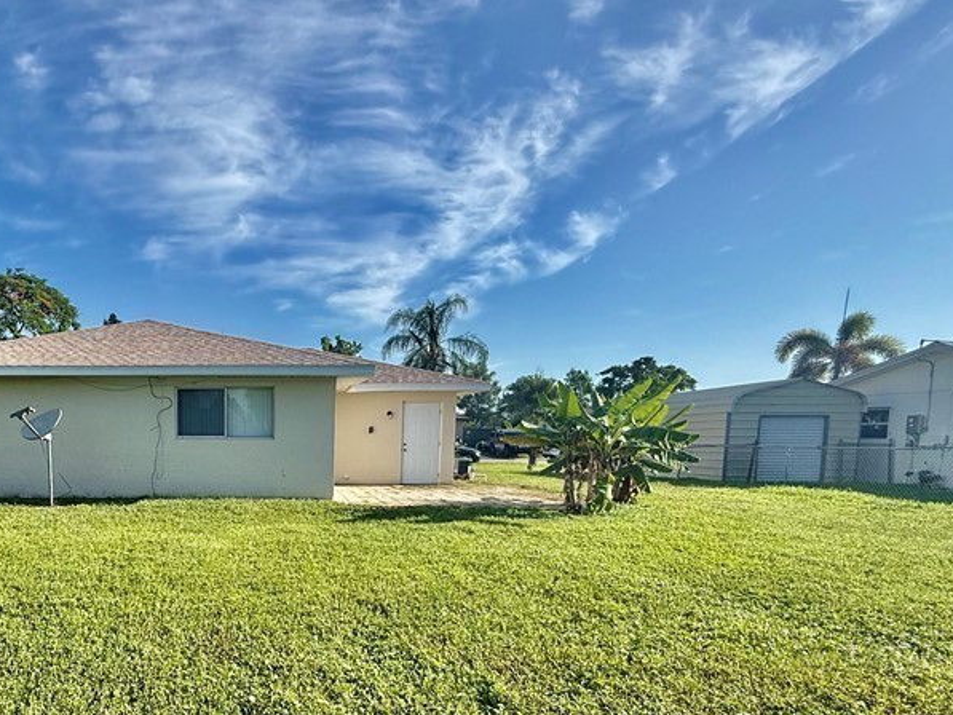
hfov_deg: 66.9
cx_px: 235
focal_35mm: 24
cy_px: 498
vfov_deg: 55.2
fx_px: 661
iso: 50
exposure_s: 1/1497
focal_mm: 2.22
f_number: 2.2
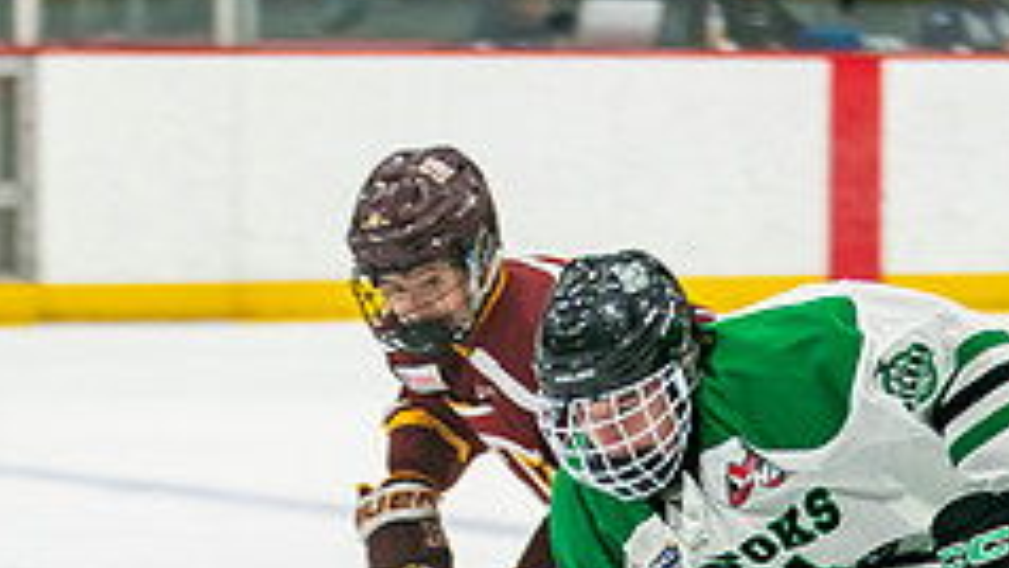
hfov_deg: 6.5
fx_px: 8938
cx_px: 856
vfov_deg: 3.6
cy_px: 869
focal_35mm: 334
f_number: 2.8
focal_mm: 90
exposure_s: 1/640
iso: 640
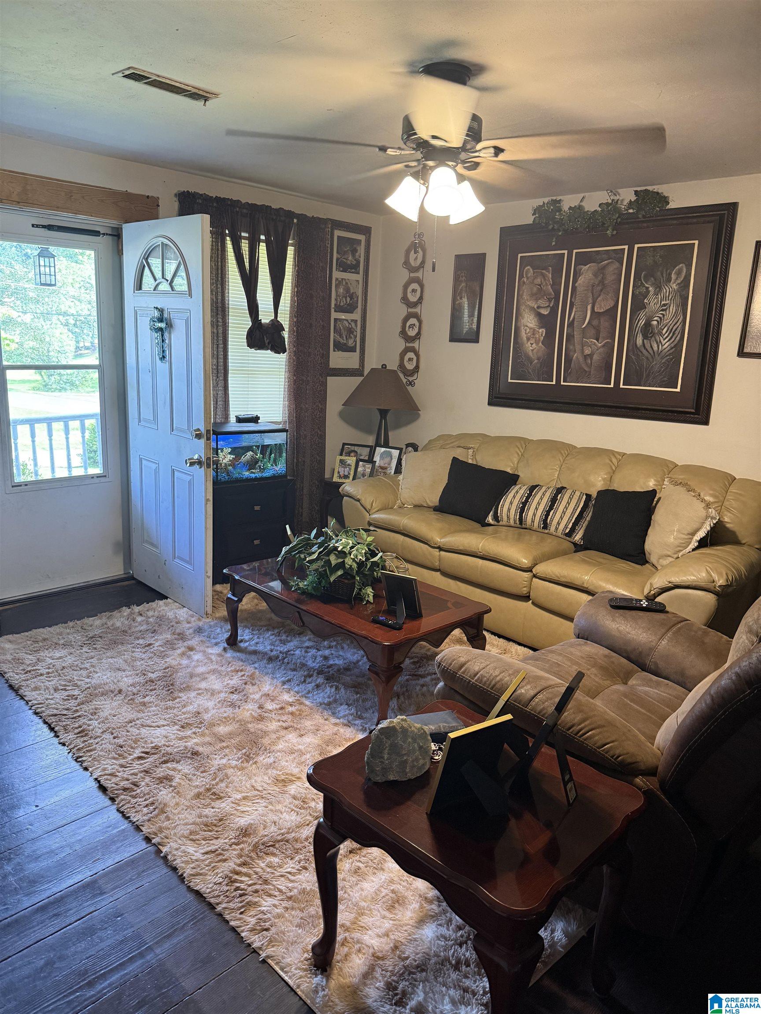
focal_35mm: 24
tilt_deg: -13.5
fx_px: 703
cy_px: 507
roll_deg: -3.4
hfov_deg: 56.8
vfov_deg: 71.6
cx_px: 380
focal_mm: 6.76
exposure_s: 1/60
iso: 320
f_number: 1.78
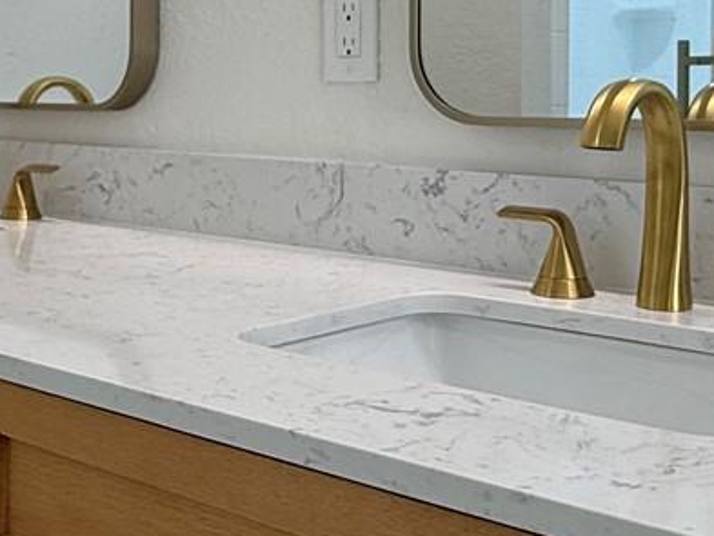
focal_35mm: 57
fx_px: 1176
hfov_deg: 33.8
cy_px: 98
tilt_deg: -0.6
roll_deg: +0.0
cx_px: 362
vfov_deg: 25.2
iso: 64
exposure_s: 1/120
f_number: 2.2
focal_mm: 2.22
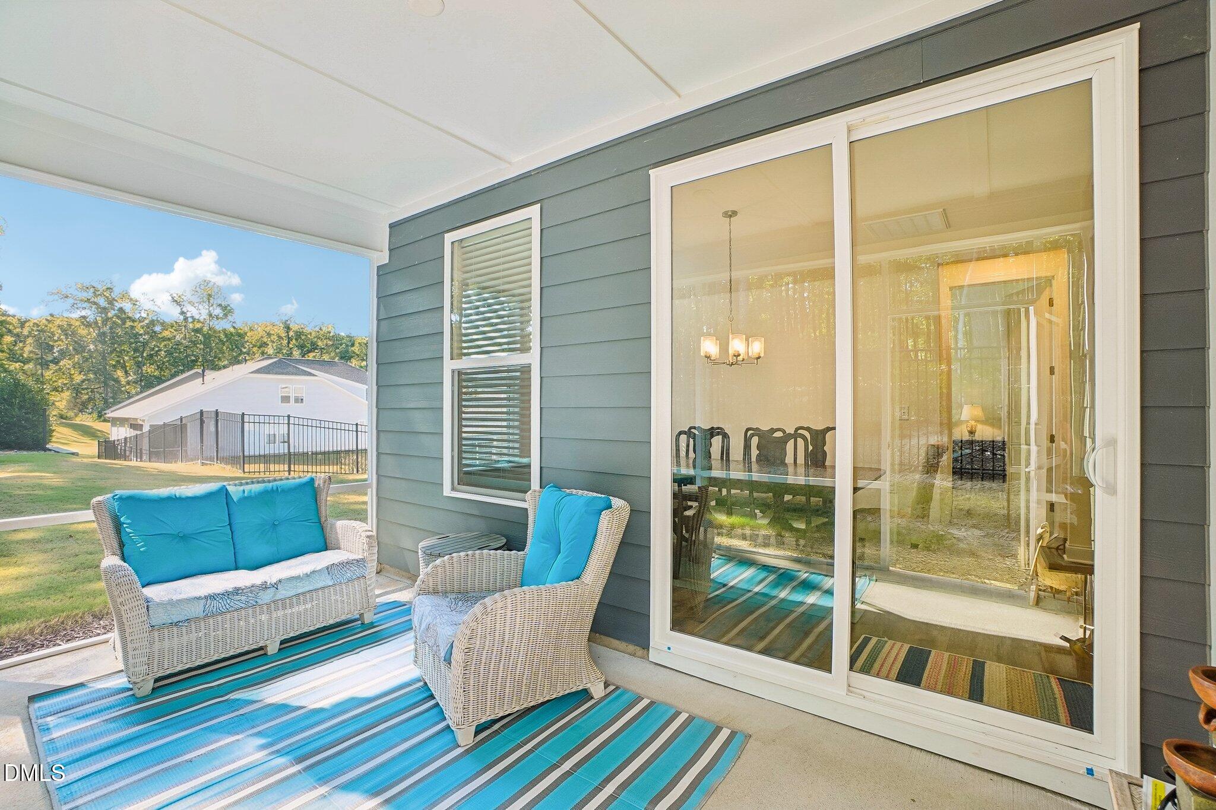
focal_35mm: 15
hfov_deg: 100.4
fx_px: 507
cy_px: 405
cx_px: 608
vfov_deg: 77.3
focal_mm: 10
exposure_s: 1/20
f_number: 8
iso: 400
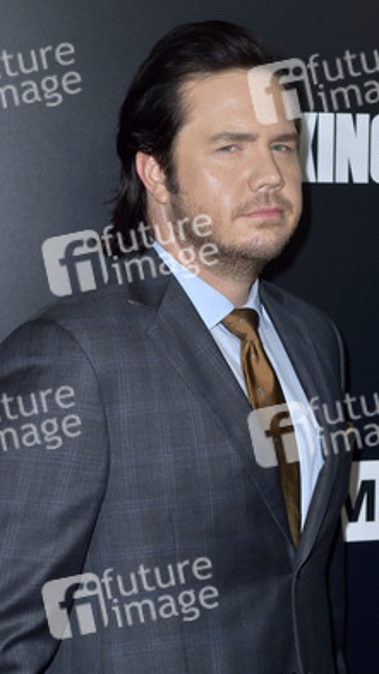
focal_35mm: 64
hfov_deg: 18.8
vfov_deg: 32.8
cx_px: 181
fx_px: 1144
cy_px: 341
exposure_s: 1/200
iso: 400
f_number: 5.6
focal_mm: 60
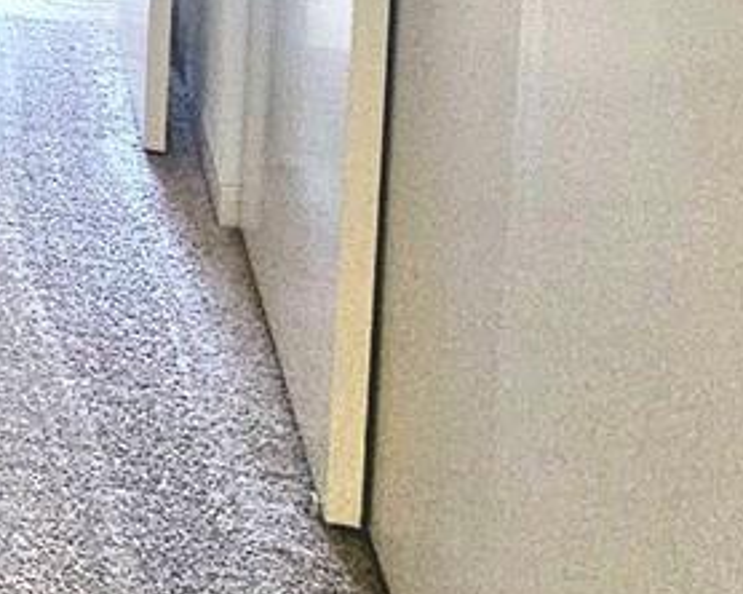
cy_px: -334
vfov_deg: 18.3
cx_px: -826
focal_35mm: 73
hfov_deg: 17.1
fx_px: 1604
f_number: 2.2
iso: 640
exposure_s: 1/24
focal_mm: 2.2
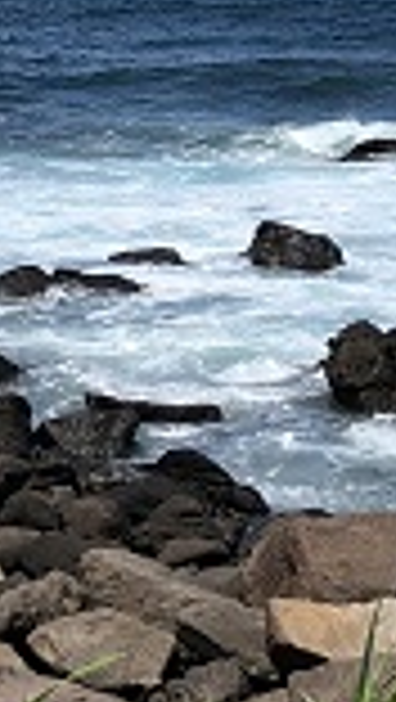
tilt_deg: -7.4
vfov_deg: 13.5
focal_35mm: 159
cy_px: 209
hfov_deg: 7.6
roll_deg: +0.5
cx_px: 25
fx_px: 2962
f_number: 1.8
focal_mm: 3.99
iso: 20
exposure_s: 1/2525
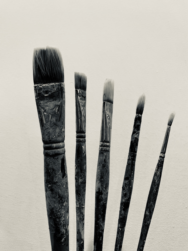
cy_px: 126
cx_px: 94
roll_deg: -1.7
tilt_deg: -2.0
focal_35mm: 26
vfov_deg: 67.3
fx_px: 188
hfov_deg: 53.1
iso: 200
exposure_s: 1/59
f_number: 1.8
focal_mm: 4.25
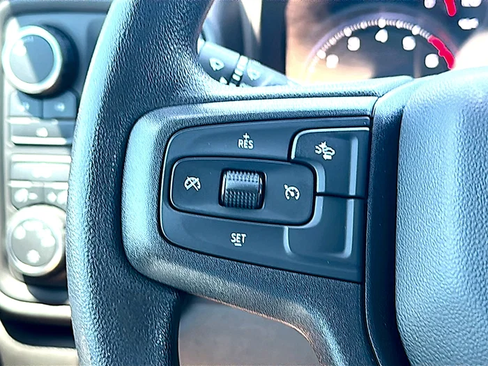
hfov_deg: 38.9
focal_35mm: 49
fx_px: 691
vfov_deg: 29.7
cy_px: 183
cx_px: 244
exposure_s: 1/40
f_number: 1.78
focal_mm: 6.86
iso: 100
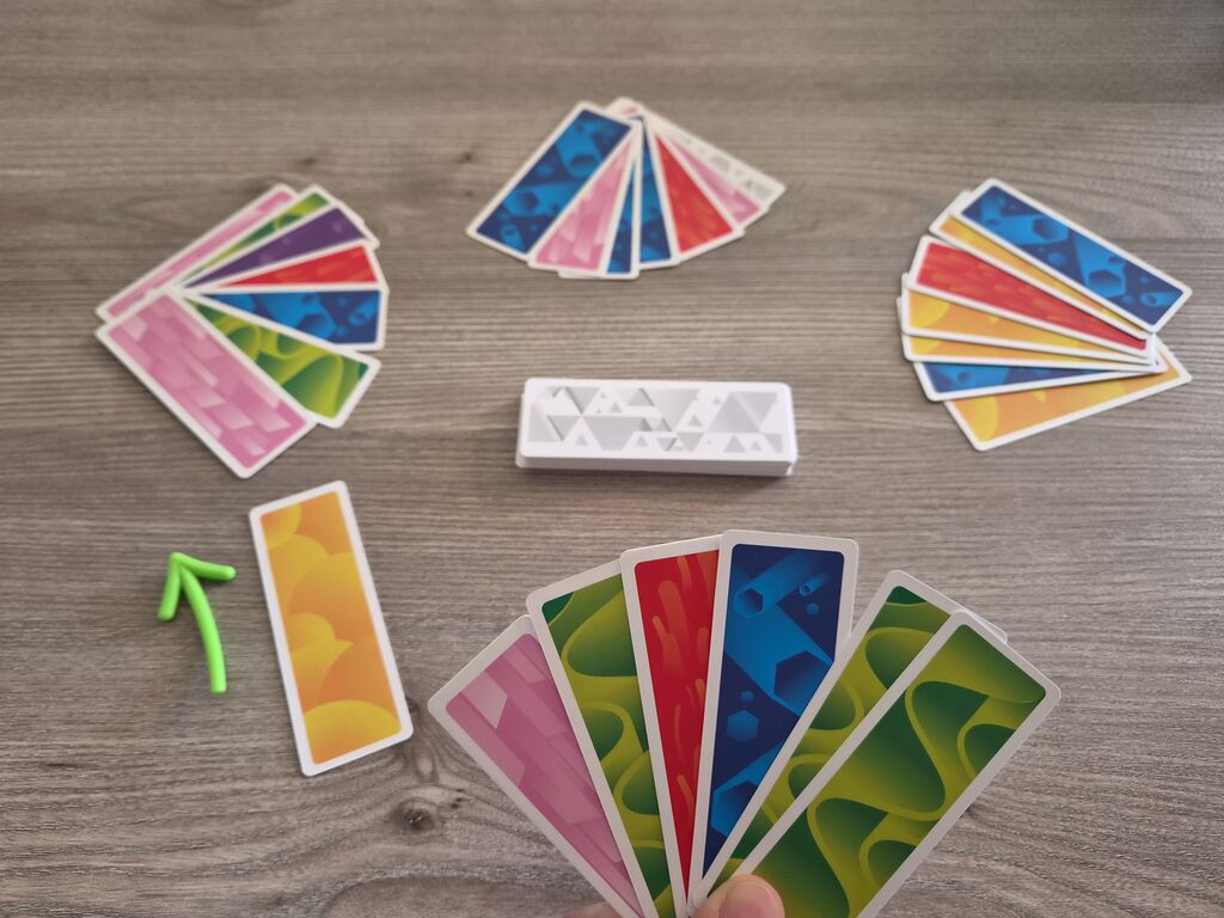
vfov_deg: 58.9
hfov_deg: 73.9
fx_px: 813
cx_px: 612
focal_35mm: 23
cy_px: 459
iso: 400
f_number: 1.8
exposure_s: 1/100
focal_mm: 5.4
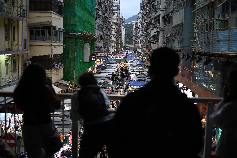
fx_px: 263
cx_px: 118
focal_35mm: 40
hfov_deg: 48.5
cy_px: 79
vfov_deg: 33.4
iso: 400
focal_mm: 40
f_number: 2
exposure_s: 1/320
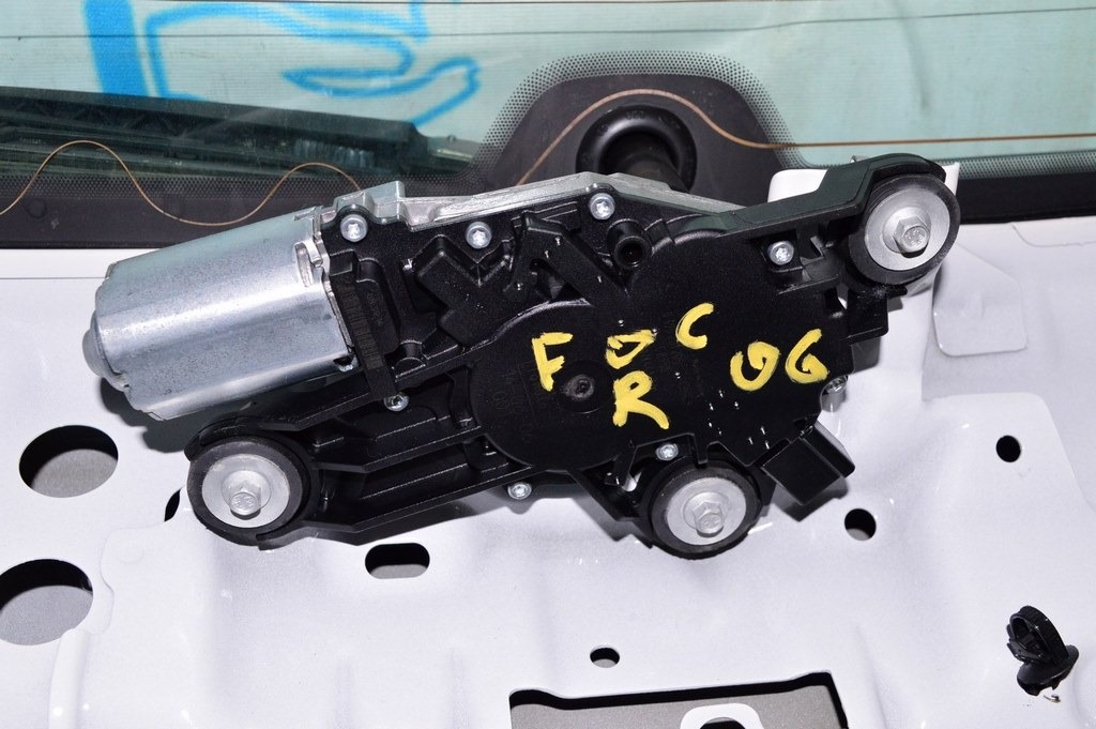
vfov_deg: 33.0
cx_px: 548
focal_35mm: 40
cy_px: 364
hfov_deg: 48.0
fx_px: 1232
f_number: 8
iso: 1600
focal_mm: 27
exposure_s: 1/200
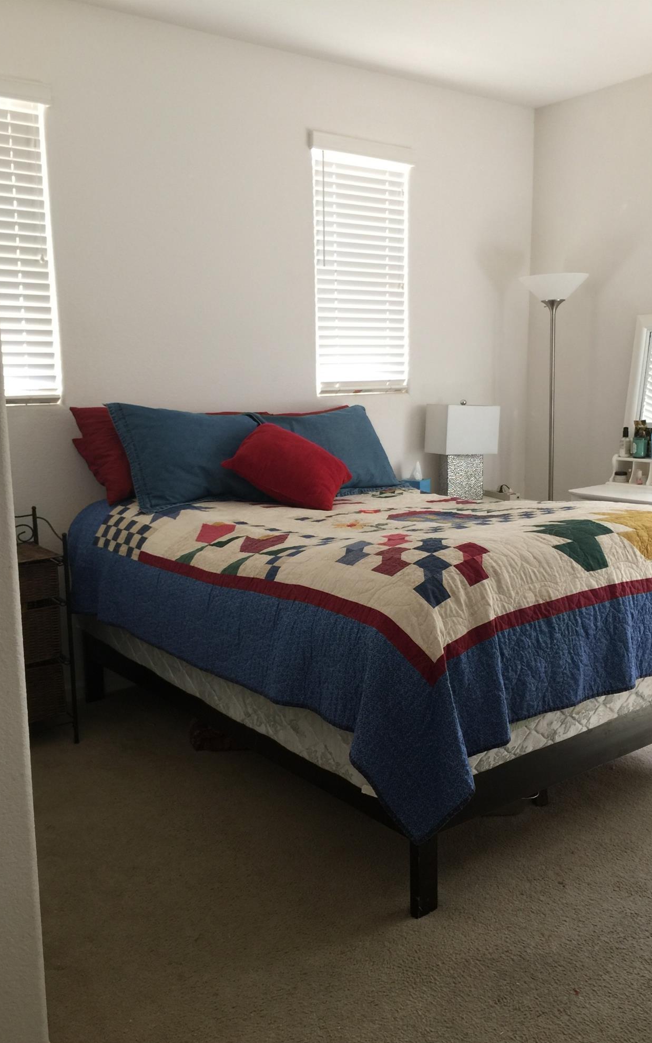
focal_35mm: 31
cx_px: 336
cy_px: 524
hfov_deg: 40.6
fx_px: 881
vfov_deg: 61.2
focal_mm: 4.15
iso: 32
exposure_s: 1/15
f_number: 2.2
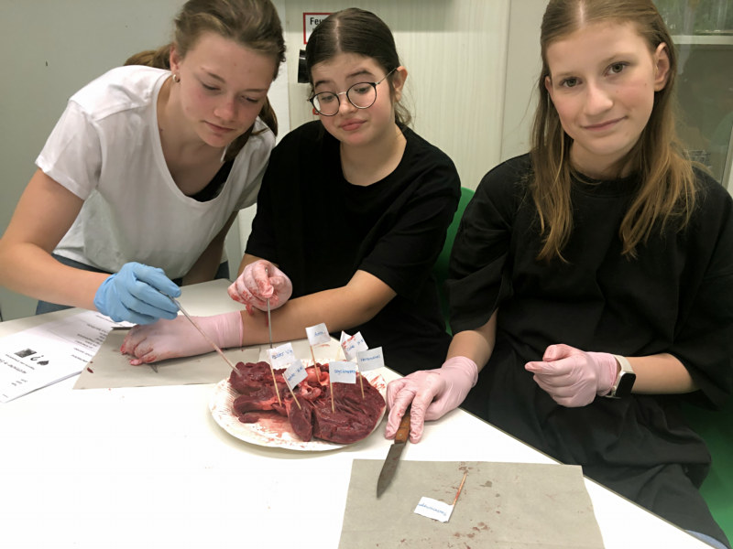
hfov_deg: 63.4
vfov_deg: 49.7
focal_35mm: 28
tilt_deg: -18.7
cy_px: 274
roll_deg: +0.2
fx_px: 593
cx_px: 366
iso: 40
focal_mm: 3.99
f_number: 1.8
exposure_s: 1/25
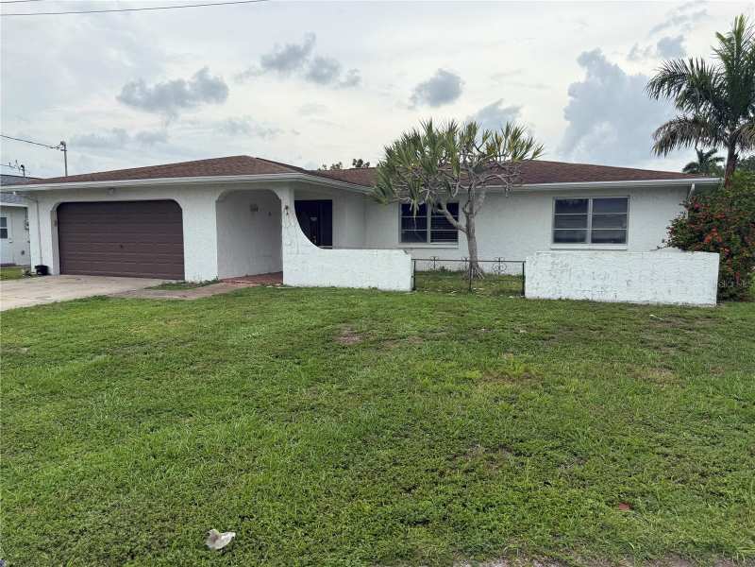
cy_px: 284
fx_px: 523
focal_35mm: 24
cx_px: 378
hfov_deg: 71.6
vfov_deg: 56.8
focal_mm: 6.76
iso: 80
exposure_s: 1/2907
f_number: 1.78
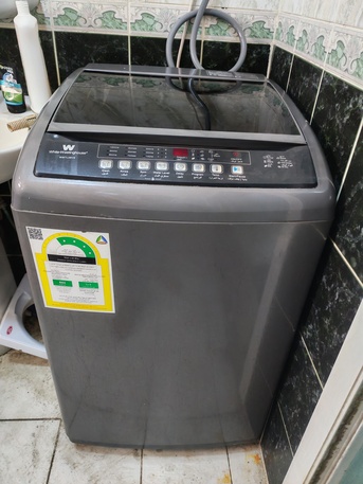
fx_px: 377
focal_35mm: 27
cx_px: 182
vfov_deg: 65.3
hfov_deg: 51.4
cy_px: 242
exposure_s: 1/50
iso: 2500
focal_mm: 6.12
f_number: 1.9
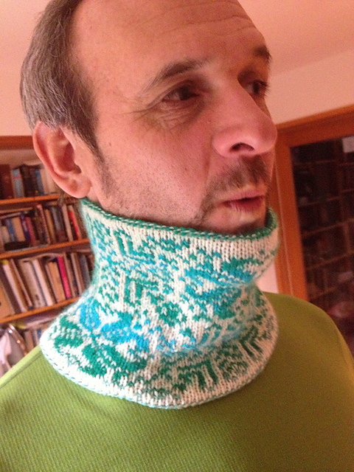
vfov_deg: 52.6
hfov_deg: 40.7
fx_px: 477
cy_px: 236
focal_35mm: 35
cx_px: 177
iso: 640
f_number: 2.4
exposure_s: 1/15
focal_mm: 4.28
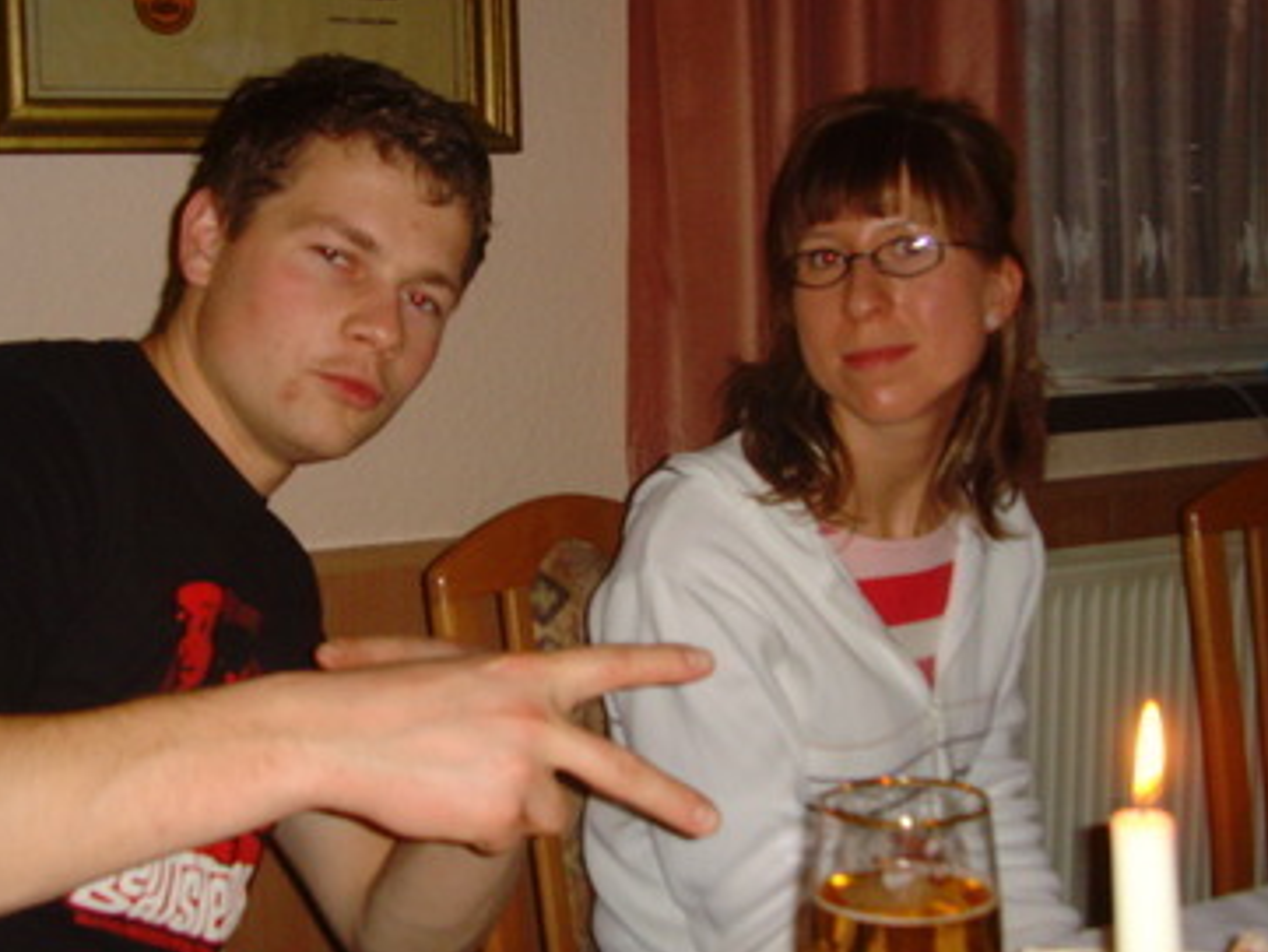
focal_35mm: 54
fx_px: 1979
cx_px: 580
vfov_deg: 27.0
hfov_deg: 35.5
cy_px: 515
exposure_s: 1/45
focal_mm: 6.6
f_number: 3.5
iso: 200
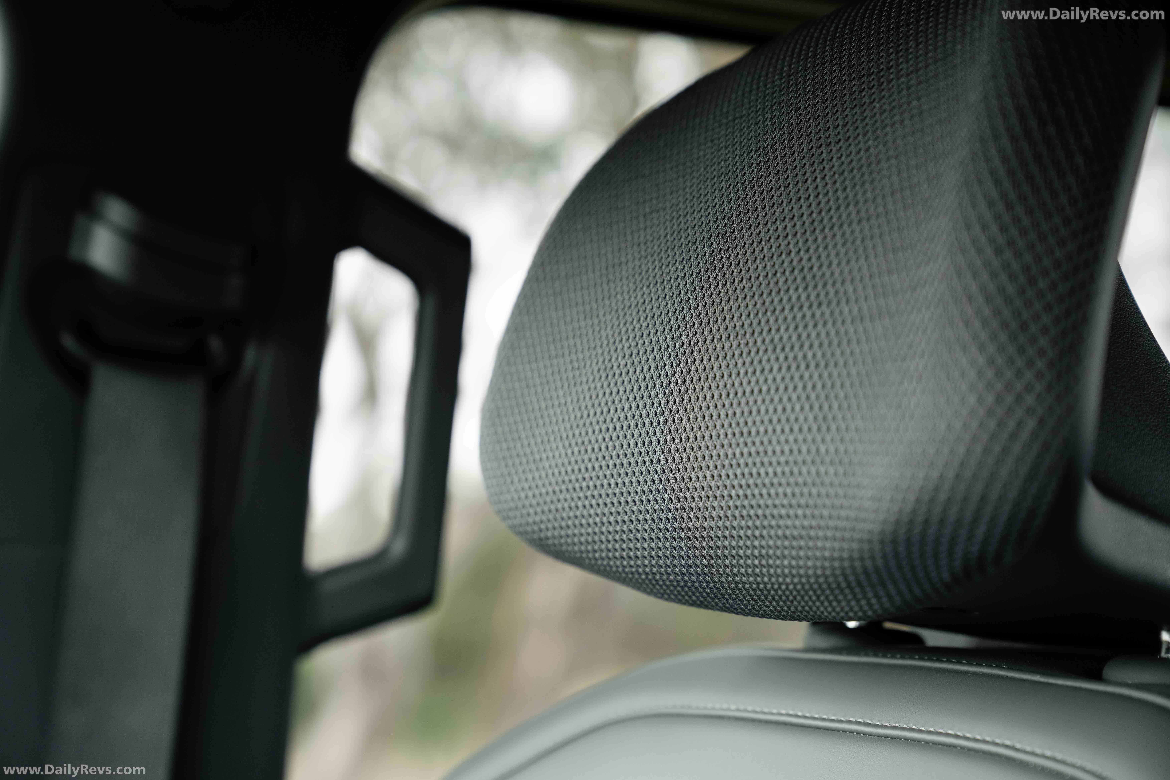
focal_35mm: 65
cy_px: 390
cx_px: 585
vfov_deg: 20.9
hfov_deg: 31.0
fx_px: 2112
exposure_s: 1/125
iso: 800
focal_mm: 65
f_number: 4
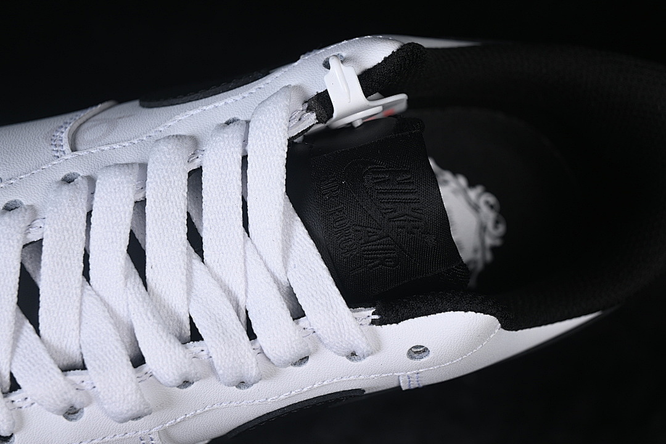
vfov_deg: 18.2
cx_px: 333
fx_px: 1387
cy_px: 222
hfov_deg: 27.0
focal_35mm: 75
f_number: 7.1
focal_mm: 50
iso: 160
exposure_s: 1/60
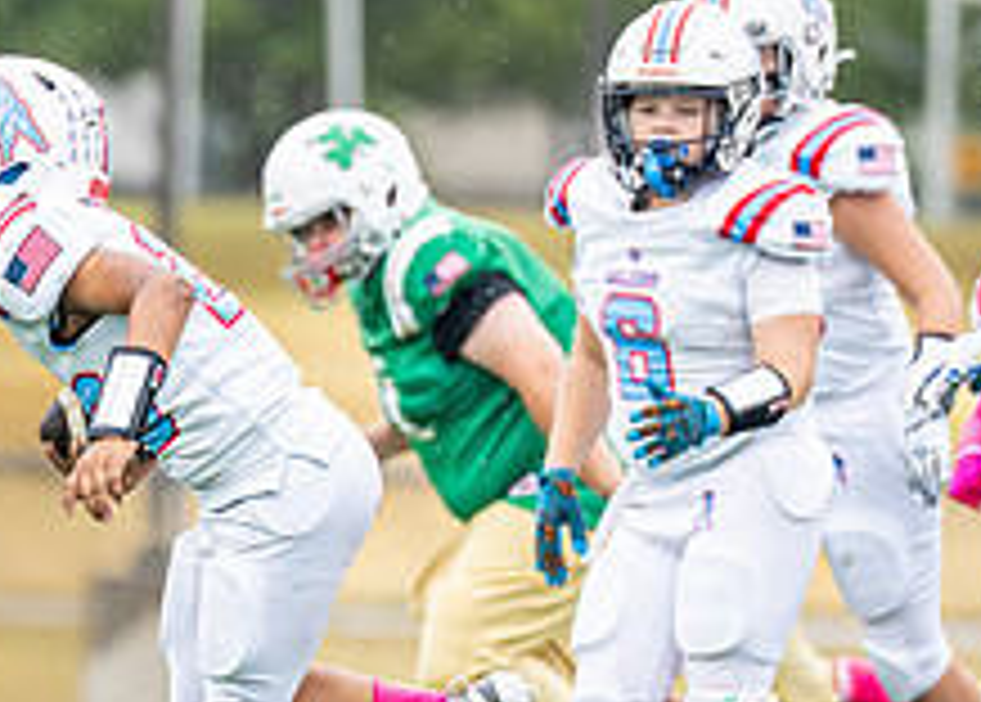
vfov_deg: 1.9
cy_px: 492
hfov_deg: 2.6
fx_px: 21243
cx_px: 53
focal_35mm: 762
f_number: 2.8
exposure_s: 1/1000
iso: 500
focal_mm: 200
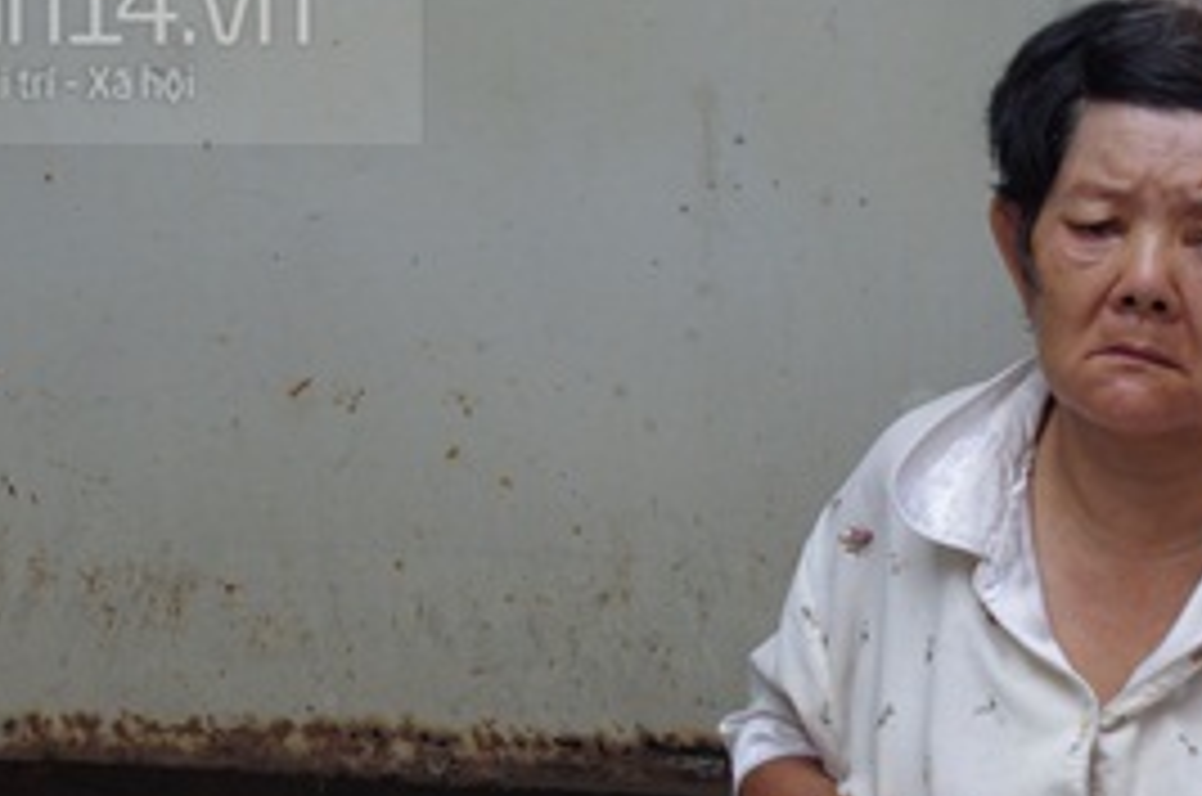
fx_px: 3899
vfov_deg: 11.6
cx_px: 891
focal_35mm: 117
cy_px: 789
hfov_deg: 17.4
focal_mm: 35
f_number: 5.6
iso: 400
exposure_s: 1/200
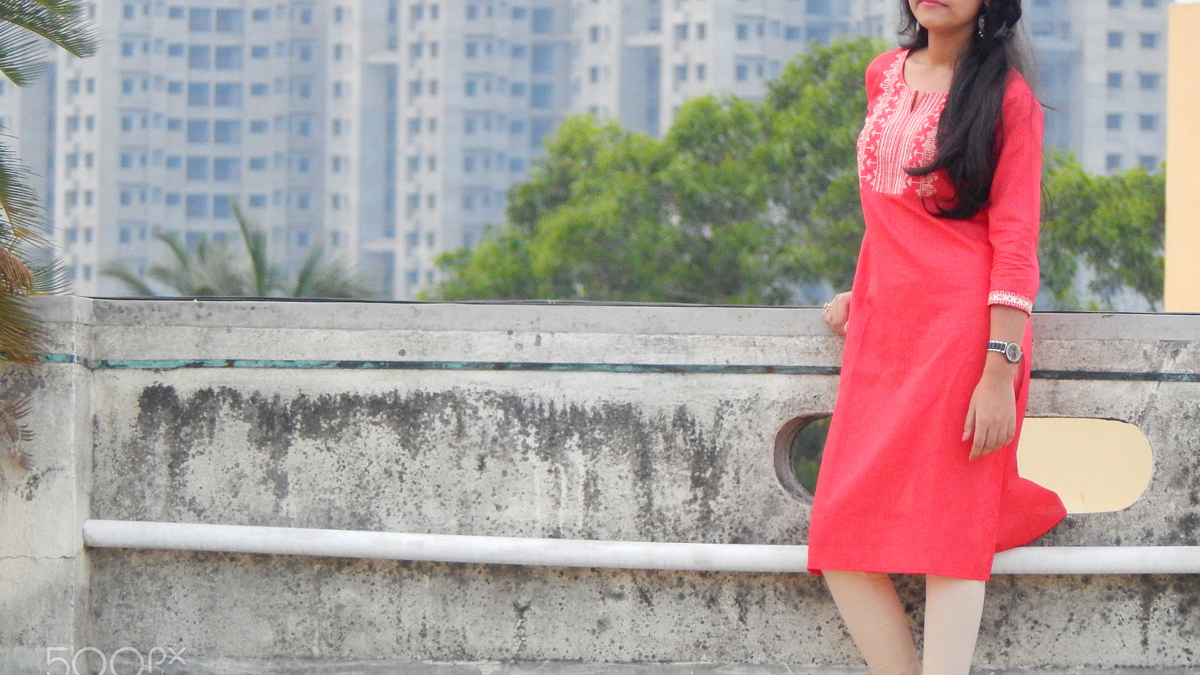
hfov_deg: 4.7
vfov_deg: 2.6
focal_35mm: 464
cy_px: 312
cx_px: 600
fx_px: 14763
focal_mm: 76.4
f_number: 5.7
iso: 800
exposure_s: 1/60
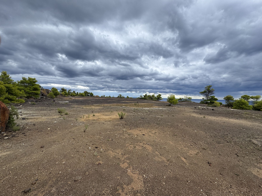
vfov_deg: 85.7
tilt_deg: -0.6
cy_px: 98
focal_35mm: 14
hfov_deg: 102.1
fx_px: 106
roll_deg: -1.2
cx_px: 131
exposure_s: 1/1198
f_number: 2.2
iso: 40
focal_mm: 2.22
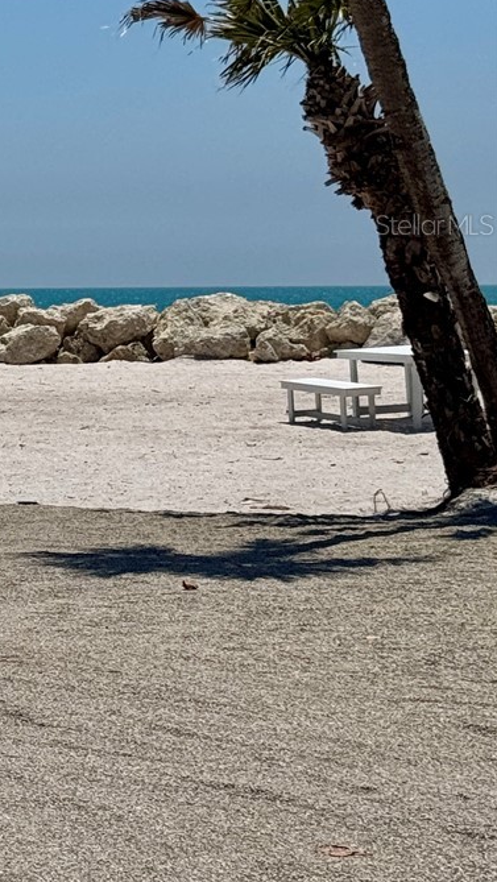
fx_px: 2924
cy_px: 224
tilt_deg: +0.5
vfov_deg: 17.1
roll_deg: +0.3
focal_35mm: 125
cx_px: -555
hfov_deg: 9.0
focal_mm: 6.76
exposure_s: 1/12500
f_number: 1.78
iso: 64
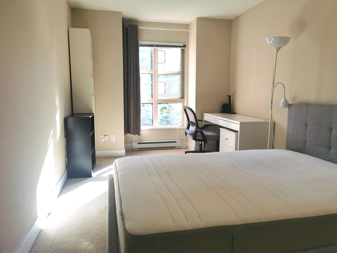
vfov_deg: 51.4
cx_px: 168
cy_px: 126
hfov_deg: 65.3
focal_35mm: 27
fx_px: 263
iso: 50
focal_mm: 5.56
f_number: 1.6
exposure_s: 1/428
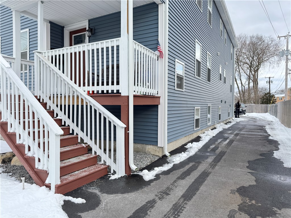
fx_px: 202
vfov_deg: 56.8
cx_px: 146
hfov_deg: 71.6
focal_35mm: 24
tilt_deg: -2.2
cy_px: 109
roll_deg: -0.7
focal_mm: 6.76
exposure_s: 1/598
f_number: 1.78
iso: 80
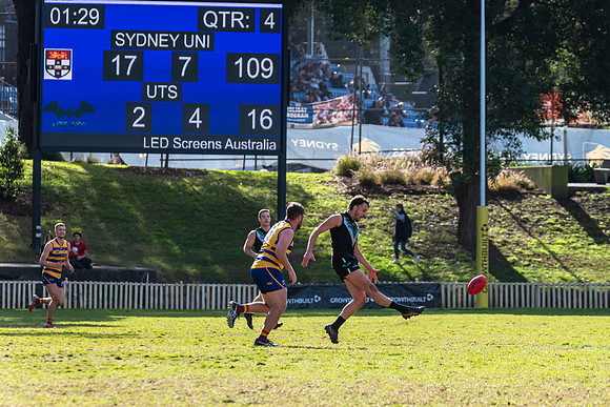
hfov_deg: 6.2
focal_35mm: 330
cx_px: 397
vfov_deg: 4.2
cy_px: 230
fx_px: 5593
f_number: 6.3
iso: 640
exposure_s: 1/1600
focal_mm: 250
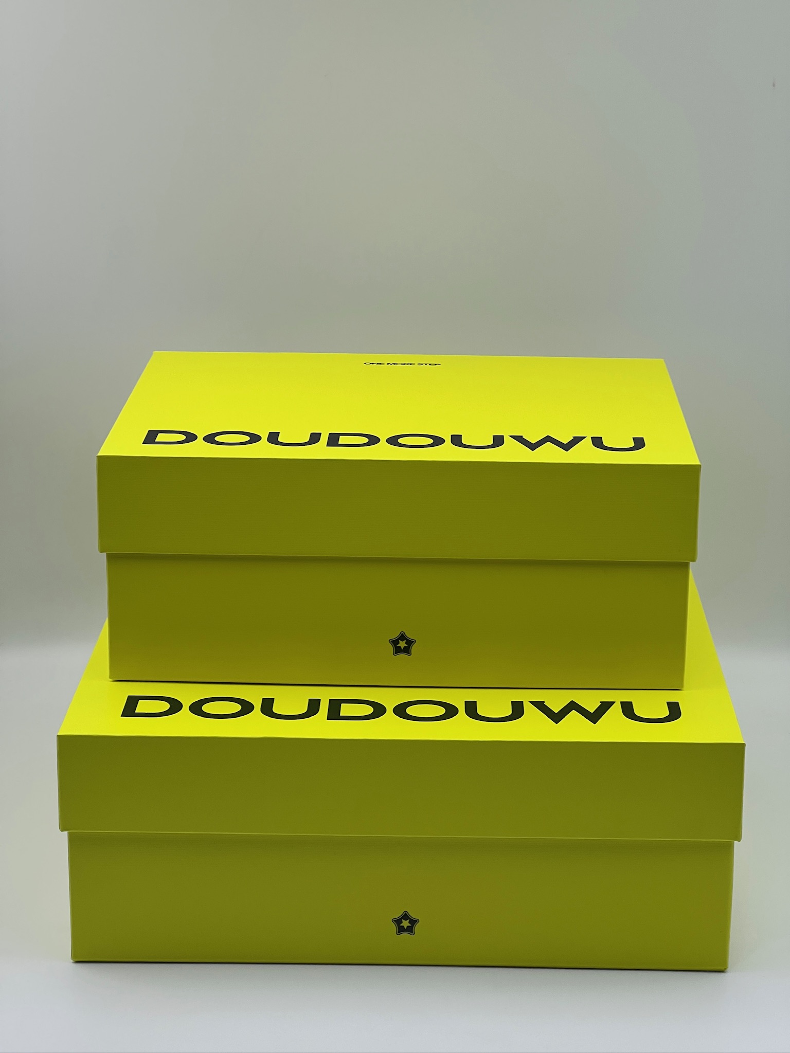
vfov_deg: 25.3
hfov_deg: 19.1
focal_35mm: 77
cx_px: 395
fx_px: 2343
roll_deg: +0.0
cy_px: 526
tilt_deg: -16.2
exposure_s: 1/101
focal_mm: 9
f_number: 2.8
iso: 32
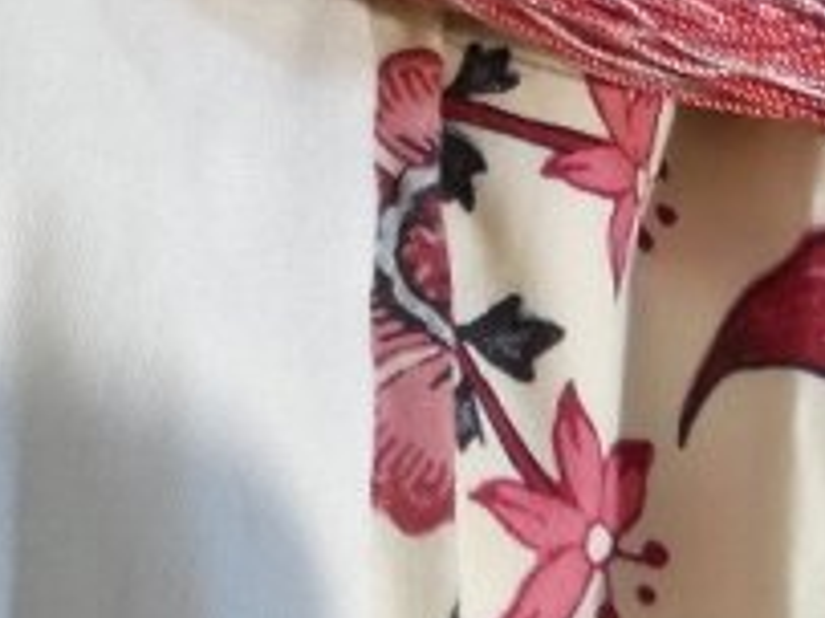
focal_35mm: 101
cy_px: -598
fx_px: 2406
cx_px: 98
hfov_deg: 19.1
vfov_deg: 12.9
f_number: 2.8
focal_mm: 3.6
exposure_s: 1/60
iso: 200
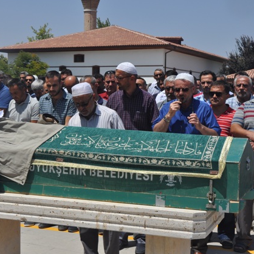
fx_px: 614
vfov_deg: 23.4
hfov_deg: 23.3
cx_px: 100
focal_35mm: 74
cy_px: 128
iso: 200
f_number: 10
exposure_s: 1/400
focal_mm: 38
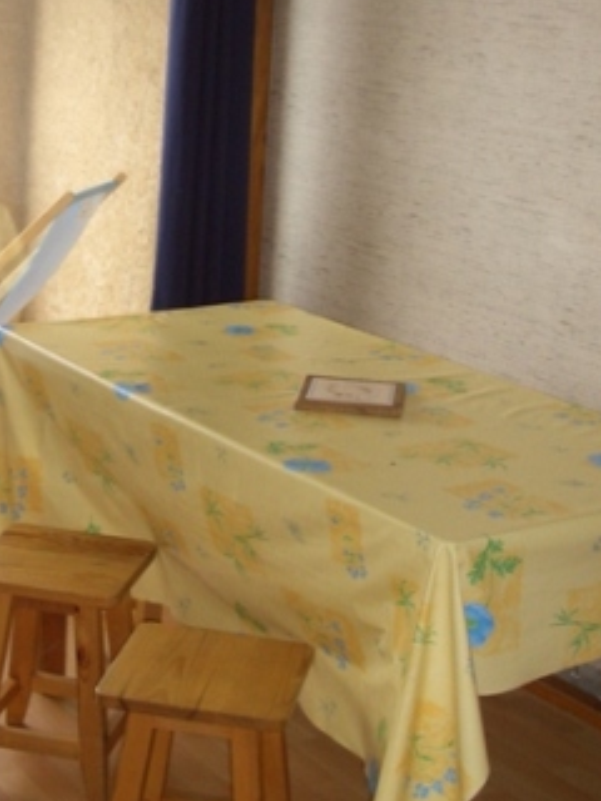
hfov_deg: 21.2
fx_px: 1597
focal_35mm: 69
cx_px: 193
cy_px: 288
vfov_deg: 28.0
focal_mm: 6.8
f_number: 2.8
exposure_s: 1/80
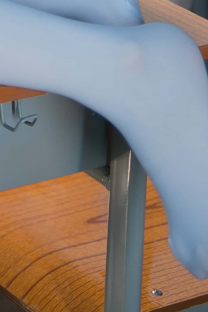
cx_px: -221
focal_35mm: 184
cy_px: -480
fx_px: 1594
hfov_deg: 7.2
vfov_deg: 9.7
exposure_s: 1/250
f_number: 1.4
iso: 100
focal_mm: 35
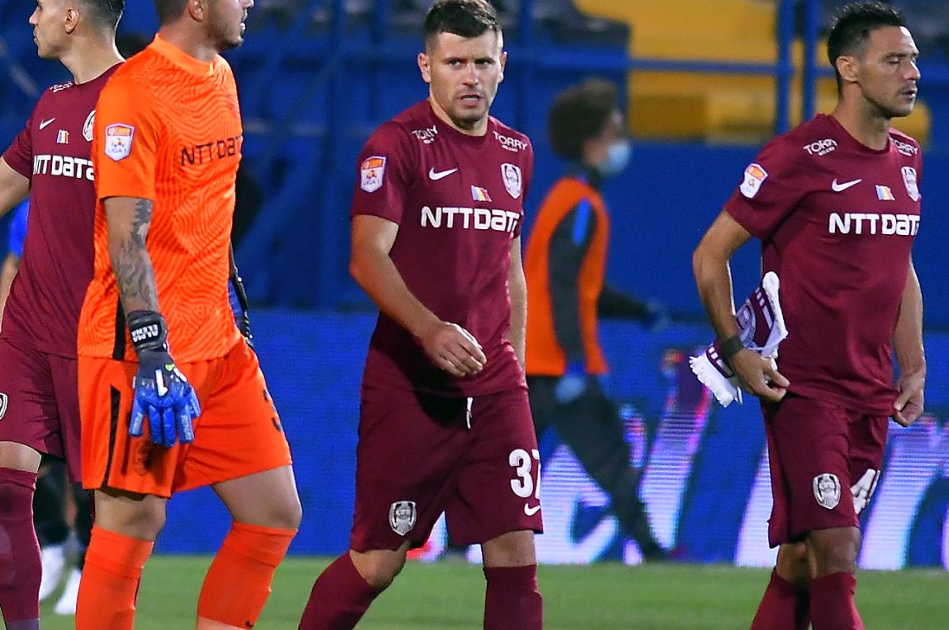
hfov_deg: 3.9
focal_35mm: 525
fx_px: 13825
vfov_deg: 2.6
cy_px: 264
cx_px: 446
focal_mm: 300
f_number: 2.8
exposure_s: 1/1250
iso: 1600
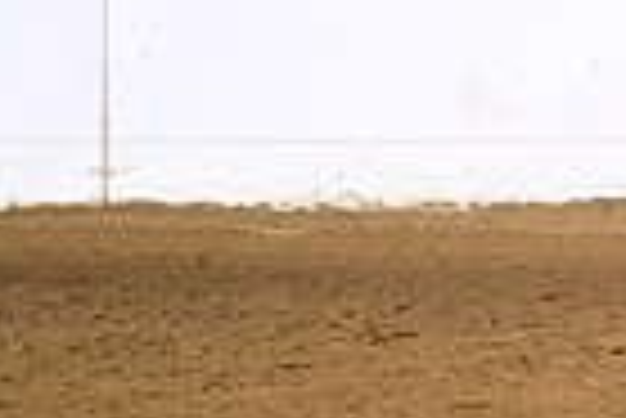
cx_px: 1257
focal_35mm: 836
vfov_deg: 1.6
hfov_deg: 2.5
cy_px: -258
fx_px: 14552
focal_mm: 200
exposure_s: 1/200
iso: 2000
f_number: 4
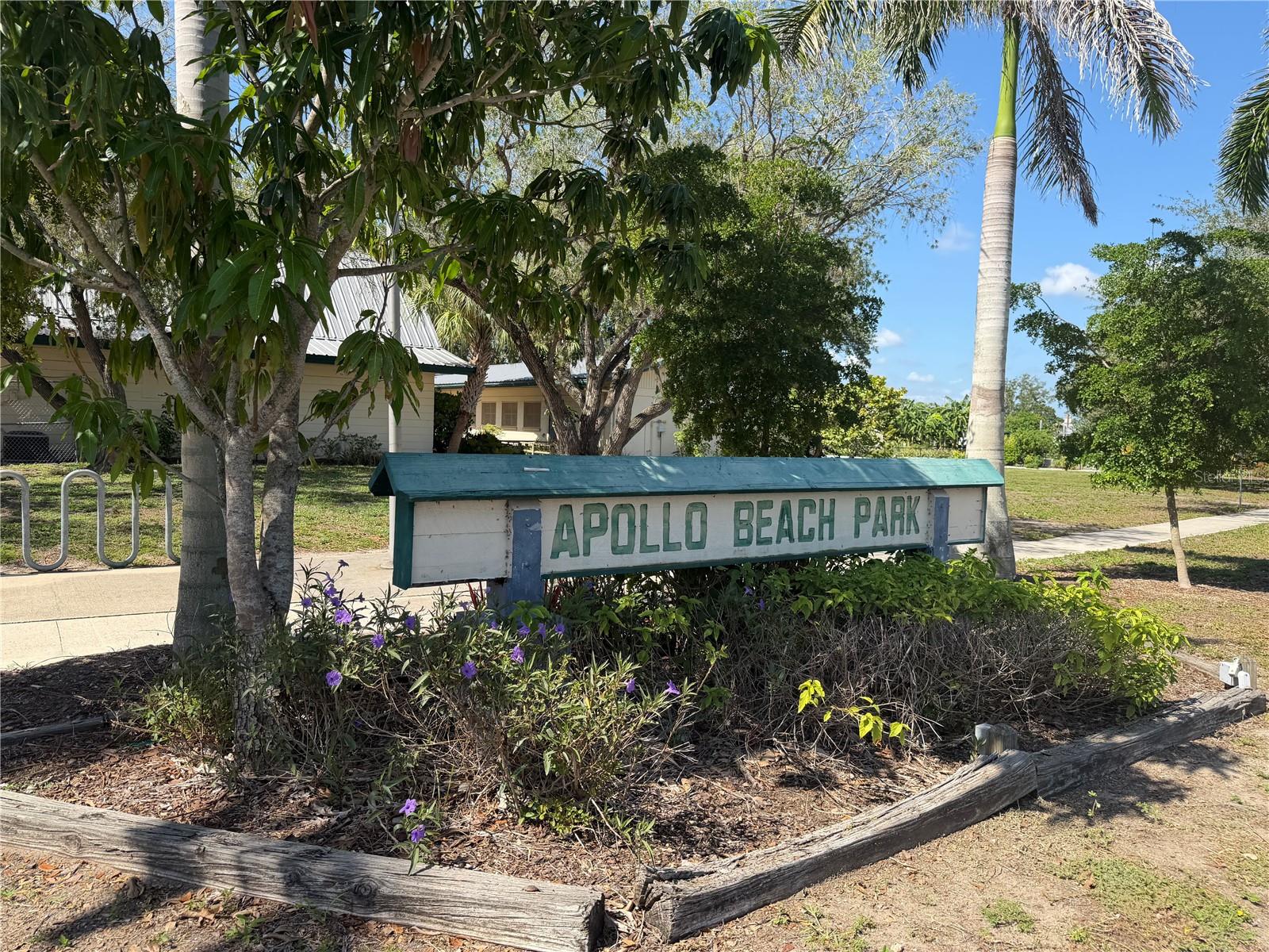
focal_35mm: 24
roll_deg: -0.4
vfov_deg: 56.8
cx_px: 634
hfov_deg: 71.6
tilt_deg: -4.2
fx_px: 880
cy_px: 476
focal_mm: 6.76
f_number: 1.78
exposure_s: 1/2525
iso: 80
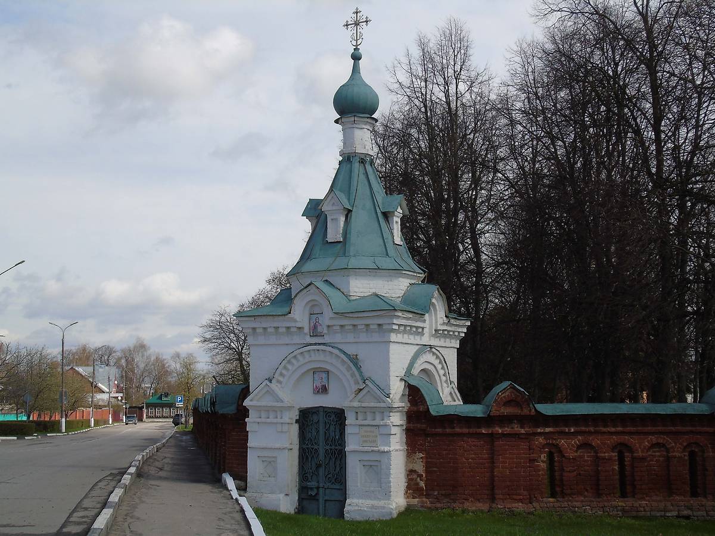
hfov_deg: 35.5
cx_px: 358
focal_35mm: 54
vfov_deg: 27.0
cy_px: 268
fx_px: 1115
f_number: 4.3
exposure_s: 1/800
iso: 80
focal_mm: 9.6
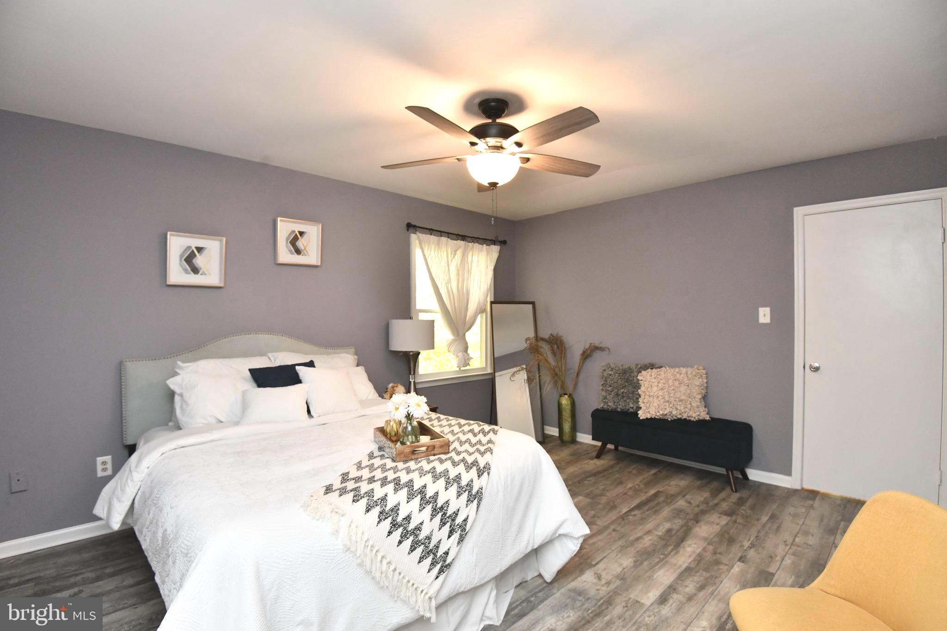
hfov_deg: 96.7
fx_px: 421
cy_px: 316
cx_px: 474
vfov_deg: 73.7
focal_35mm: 16
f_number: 7.1
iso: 1800
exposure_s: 1/60
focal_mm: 16
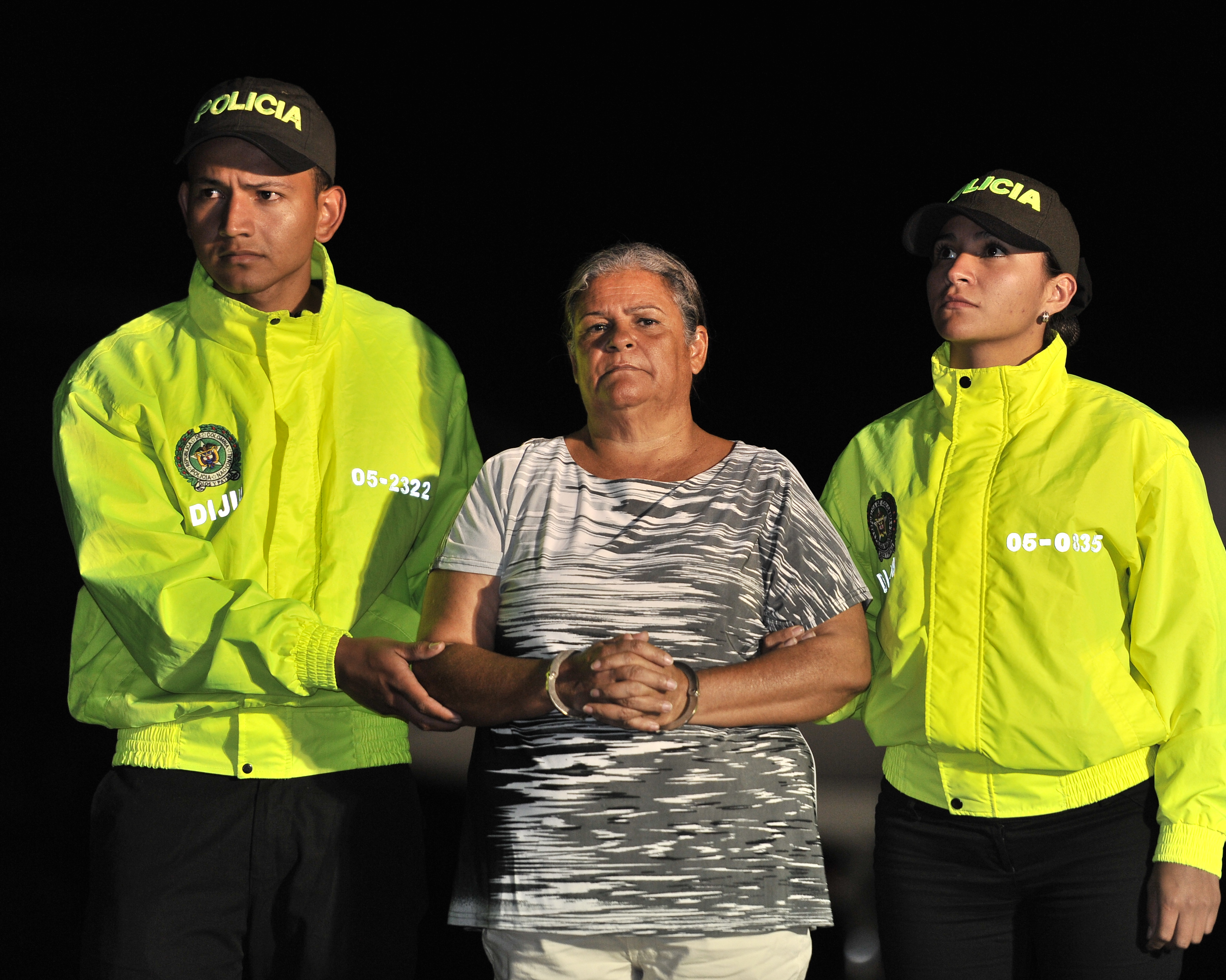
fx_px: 8200
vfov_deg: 6.8
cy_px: 490
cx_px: 630
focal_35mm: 226
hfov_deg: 8.6
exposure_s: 1/250
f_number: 2.8
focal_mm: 200
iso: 1250
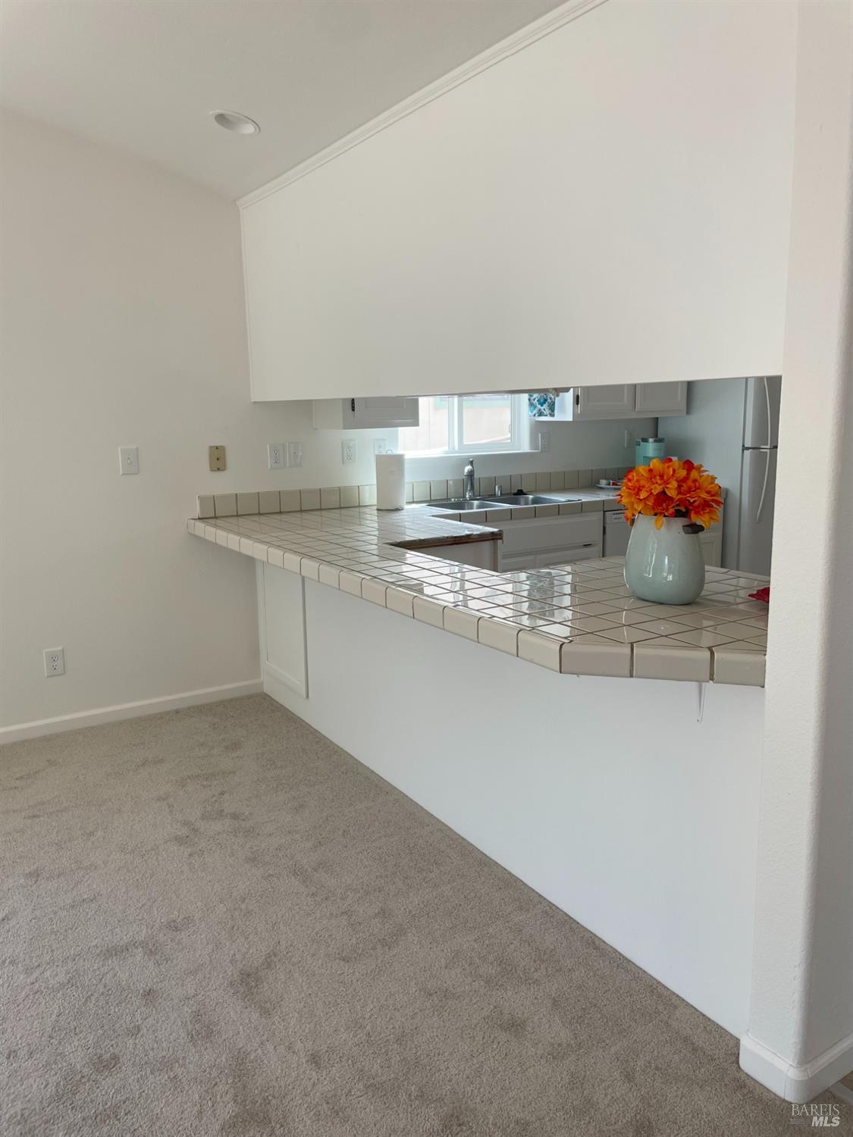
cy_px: 568
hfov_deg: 53.1
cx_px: 426
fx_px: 854
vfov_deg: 67.3
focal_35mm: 26
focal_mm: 4.2
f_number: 1.6
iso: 64
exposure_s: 1/121
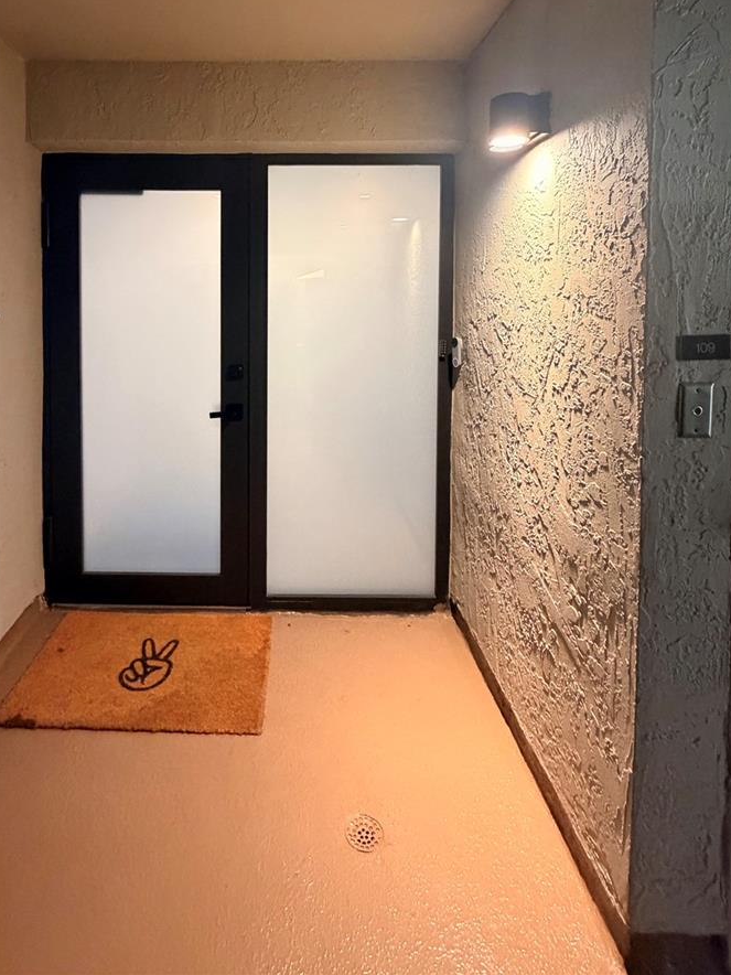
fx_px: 535
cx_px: 290
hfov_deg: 68.0
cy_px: 314
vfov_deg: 81.4
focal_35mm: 19
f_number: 2.2
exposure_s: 1/60
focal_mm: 2.22
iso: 640
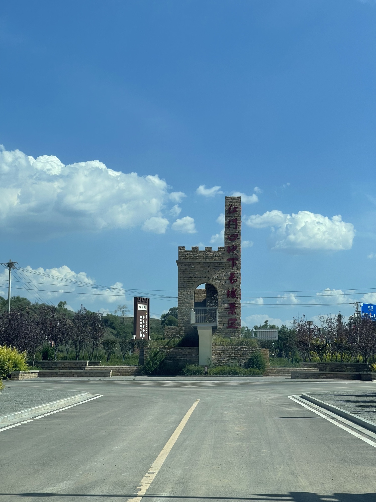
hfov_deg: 22.9
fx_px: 927
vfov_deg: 30.3
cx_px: 188
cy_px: 251
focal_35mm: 64
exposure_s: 1/1107
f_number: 2.2
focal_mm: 7.5
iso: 20
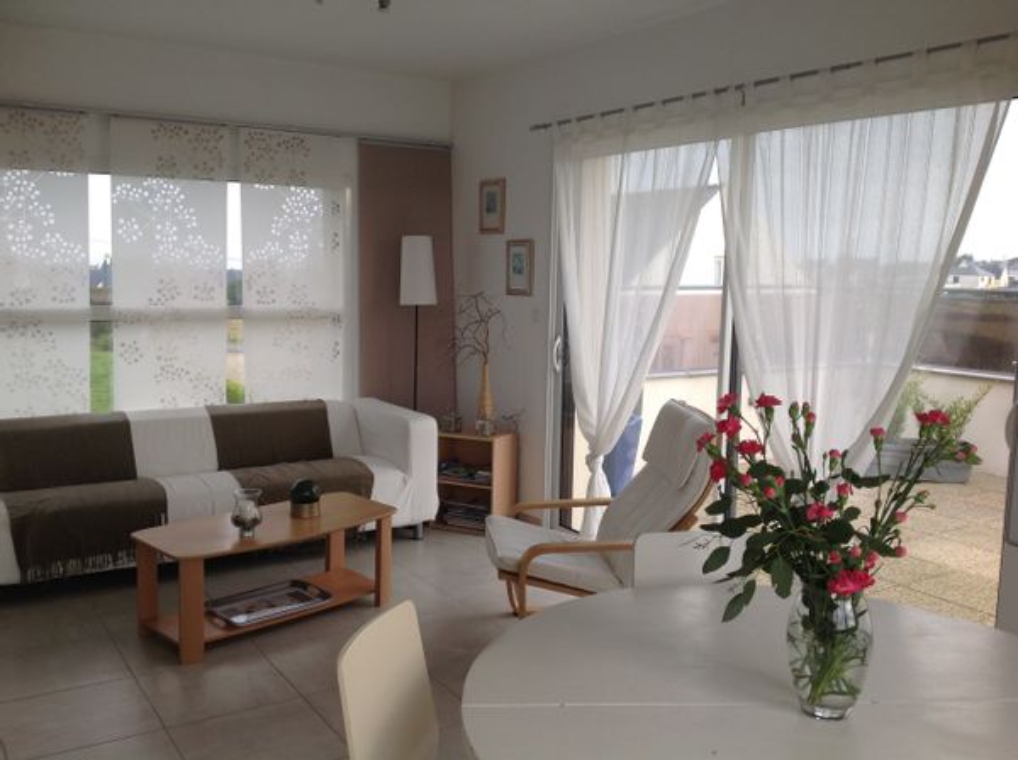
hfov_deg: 52.7
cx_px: 509
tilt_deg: -6.7
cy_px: 380
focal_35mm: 35
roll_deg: -1.3
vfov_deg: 40.6
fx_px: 1028
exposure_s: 1/144
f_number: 2.4
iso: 50
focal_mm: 4.28
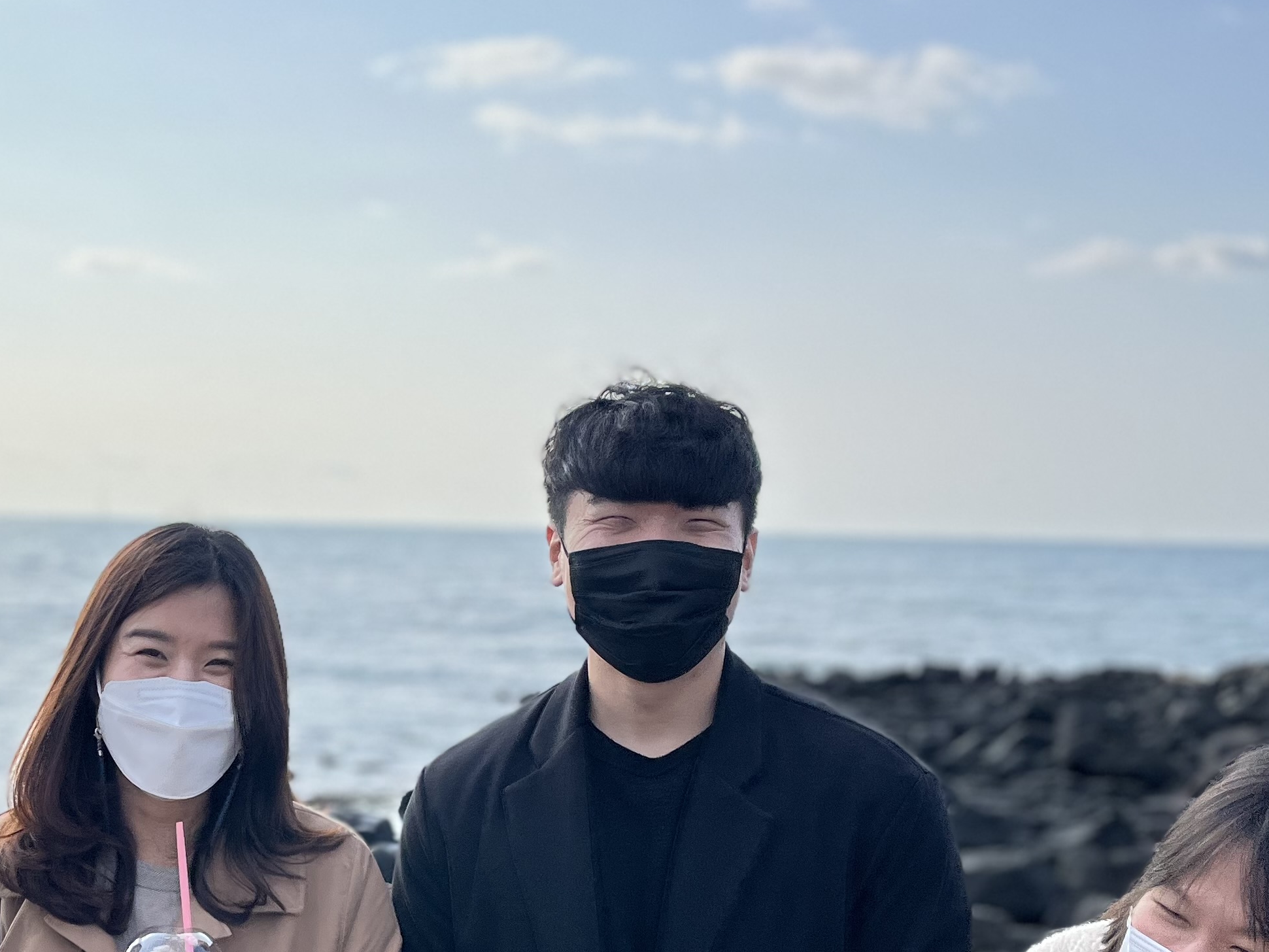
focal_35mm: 54
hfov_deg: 35.0
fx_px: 1980
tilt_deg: -5.0
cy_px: 665
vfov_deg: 26.8
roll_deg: -0.8
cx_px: 364
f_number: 1.6
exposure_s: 1/4651
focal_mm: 5.1
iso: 50
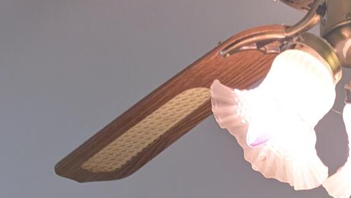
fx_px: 941
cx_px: 231
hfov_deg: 21.1
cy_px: 643
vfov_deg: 9.0
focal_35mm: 101
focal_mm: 6.9
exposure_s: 1/120
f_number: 1.68
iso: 227
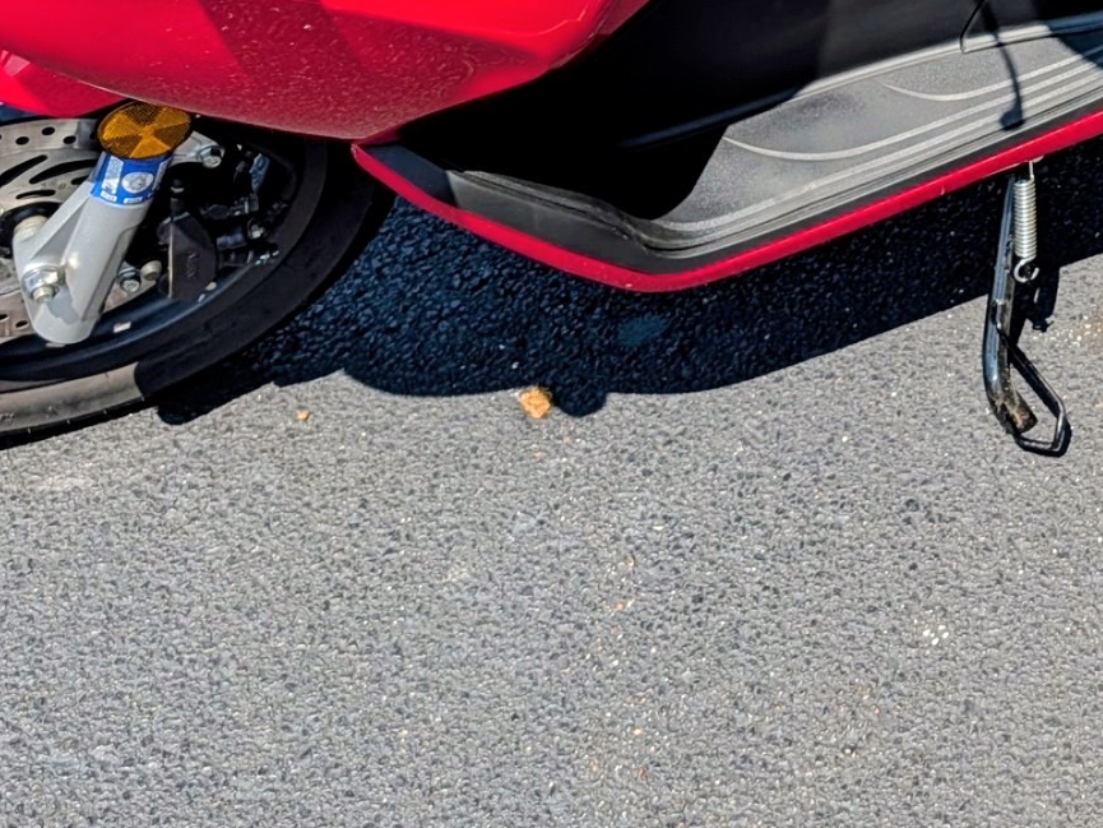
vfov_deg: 19.4
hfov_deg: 25.9
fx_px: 2263
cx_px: 1130
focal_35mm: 71
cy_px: -203
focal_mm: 6.9
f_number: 1.68
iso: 22
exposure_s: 1/1052
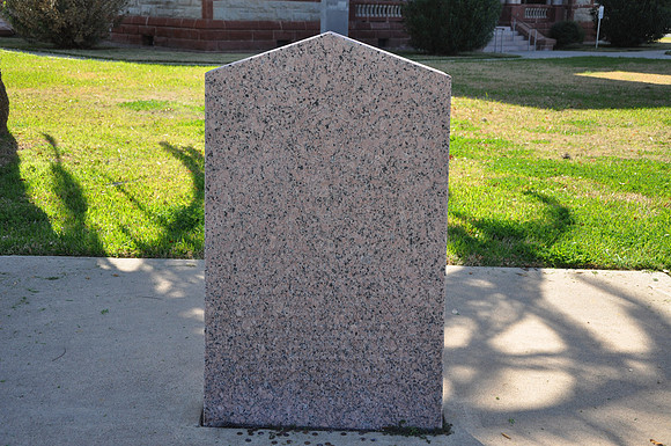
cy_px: 223
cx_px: 336
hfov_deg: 41.2
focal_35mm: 48
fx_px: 893
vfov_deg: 28.0
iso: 250
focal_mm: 32
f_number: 5.6
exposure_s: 1/125
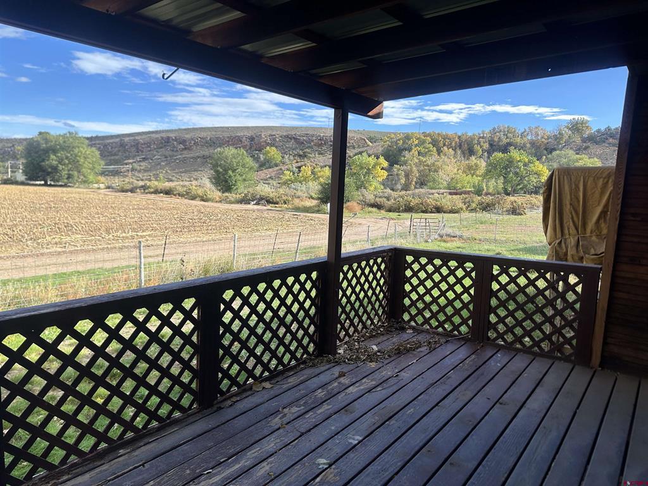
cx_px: 324
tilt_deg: -8.1
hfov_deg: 71.6
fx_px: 449
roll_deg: -3.1
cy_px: 243
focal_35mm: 24
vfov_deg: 56.8
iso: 80
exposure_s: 1/1562
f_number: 1.78
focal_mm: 6.86
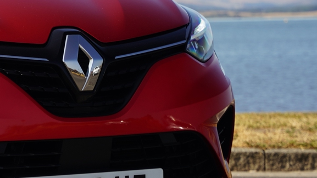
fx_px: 1760
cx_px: -143
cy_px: 29
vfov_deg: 5.8
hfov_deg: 10.0
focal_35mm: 209
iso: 100
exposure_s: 1/320
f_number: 5
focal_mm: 64.1
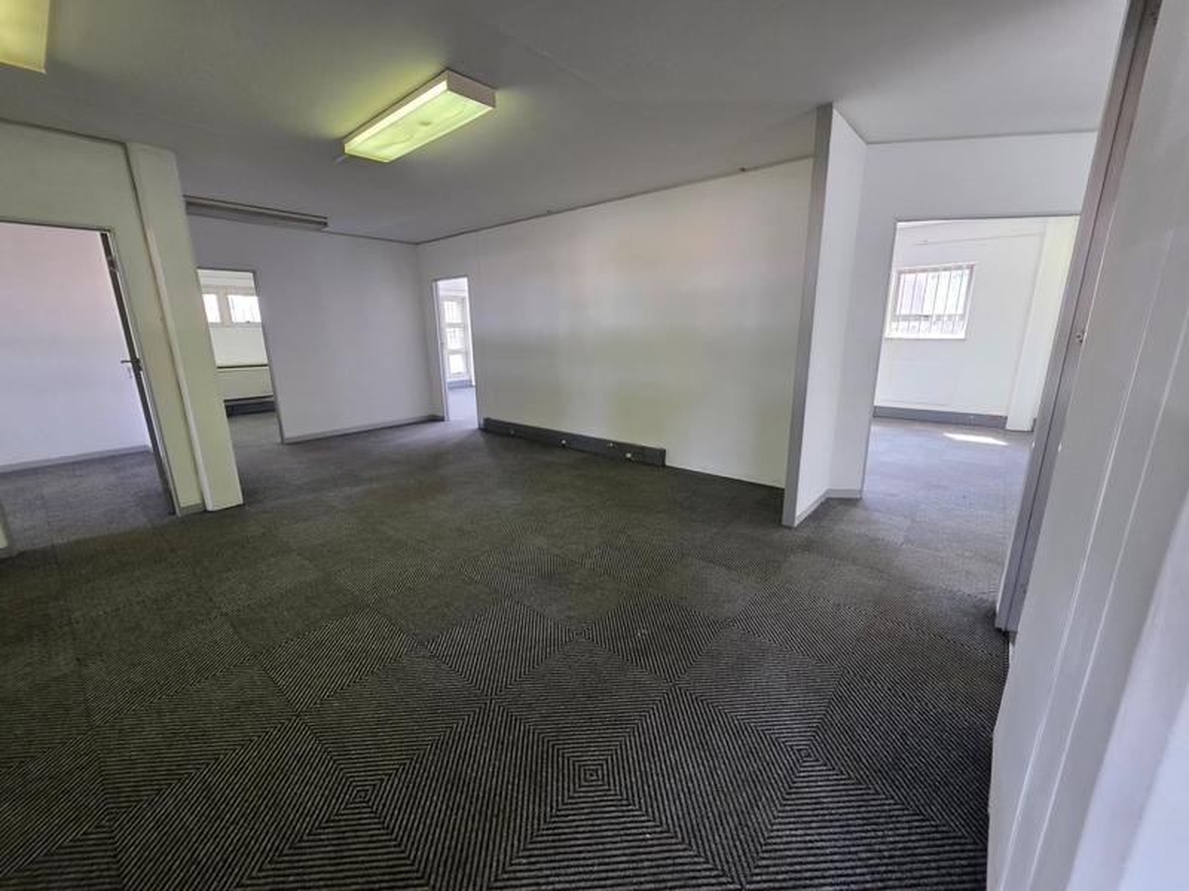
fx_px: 447
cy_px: 446
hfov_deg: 106.2
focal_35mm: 13
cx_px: 594
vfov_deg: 89.9
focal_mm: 2.2
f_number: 1.9
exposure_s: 1/100
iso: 200
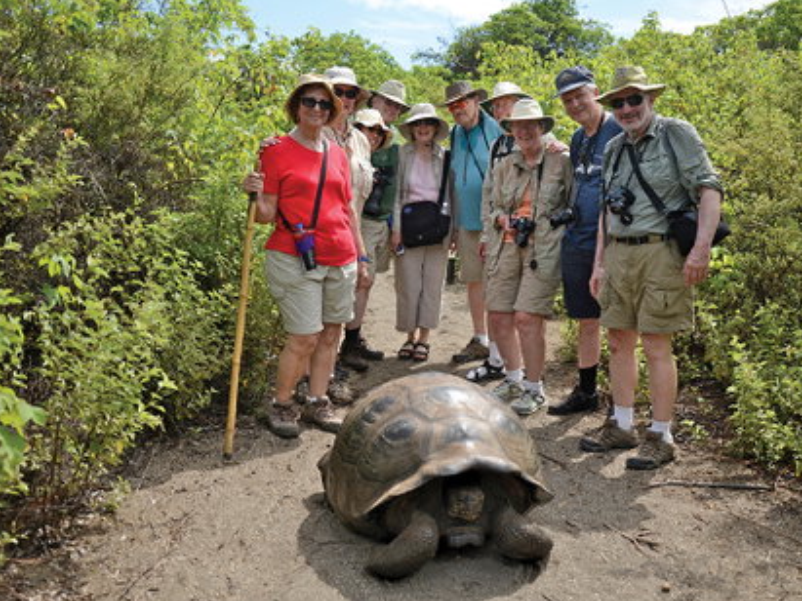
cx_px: 435
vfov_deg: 38.6
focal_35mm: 37
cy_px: 306
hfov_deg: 50.1
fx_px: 857
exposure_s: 1/640
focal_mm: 22
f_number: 3.8
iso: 100
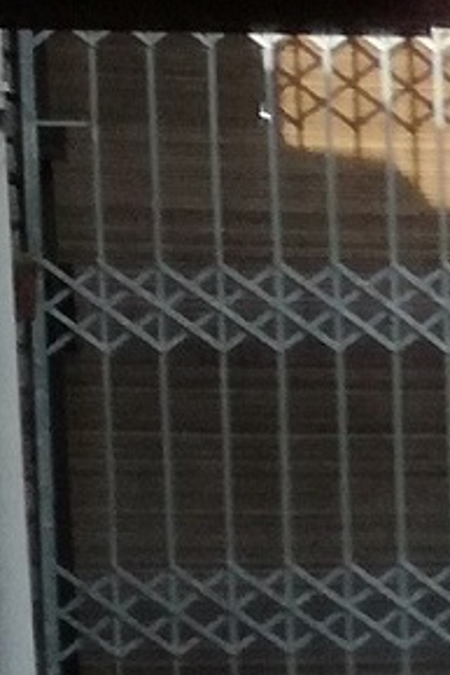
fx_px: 4363
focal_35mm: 233
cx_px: 2743
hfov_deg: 4.4
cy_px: 607
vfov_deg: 8.8
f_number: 2
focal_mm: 3.79
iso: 50
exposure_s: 1/600
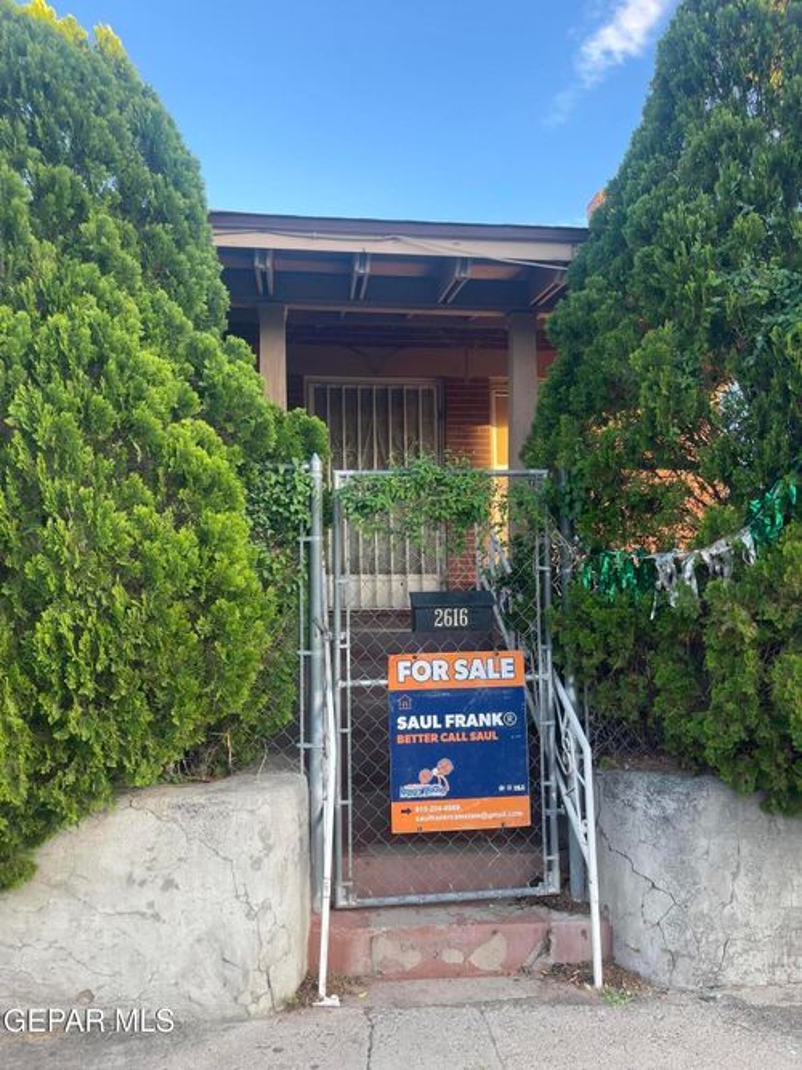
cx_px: 401
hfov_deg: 54.9
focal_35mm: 25
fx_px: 773
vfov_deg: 69.4
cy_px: 535
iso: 40
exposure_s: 1/121
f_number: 1.6
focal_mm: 5.1
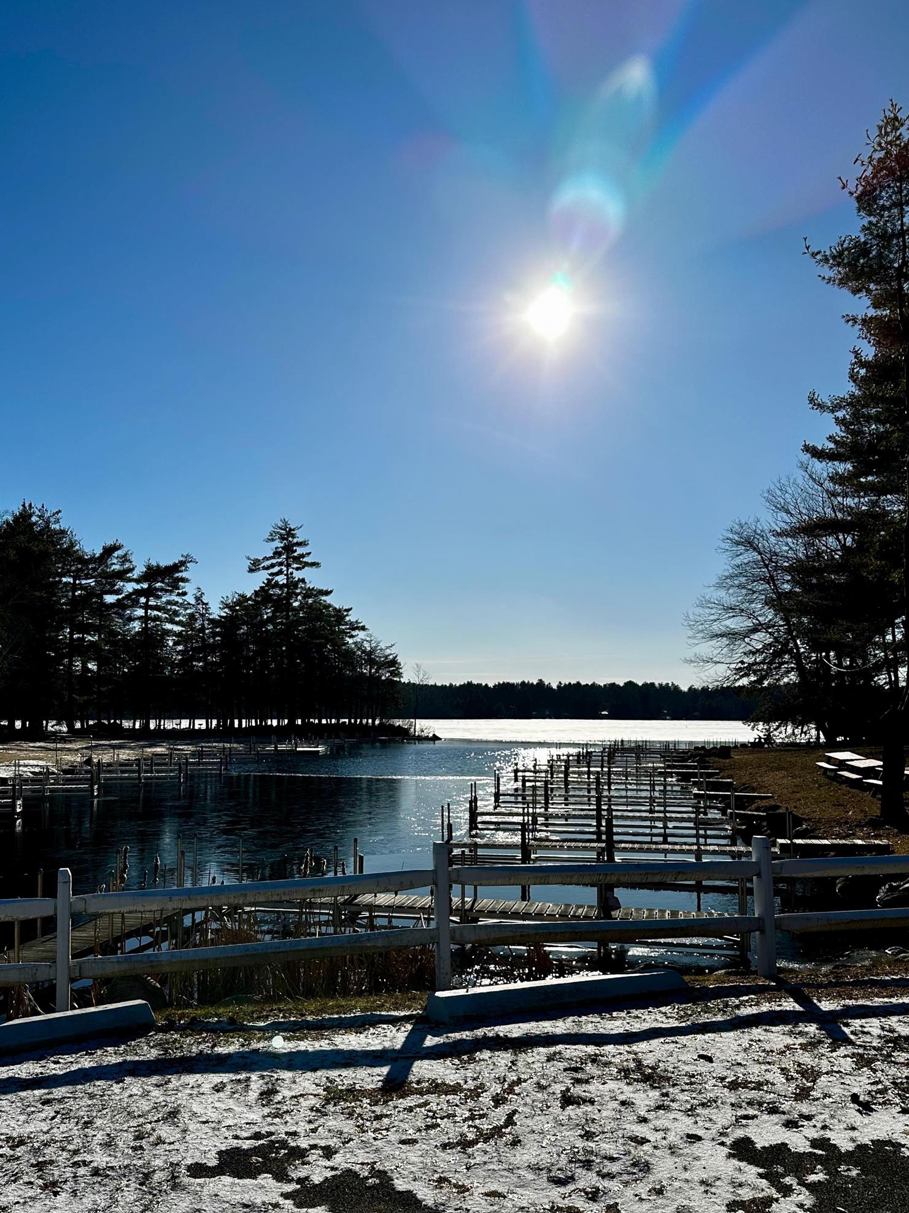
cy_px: 682
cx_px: 408
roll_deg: -3.5
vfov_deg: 63.2
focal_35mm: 28
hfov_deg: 49.7
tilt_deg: +3.2
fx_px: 980
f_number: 1.78
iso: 80
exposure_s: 1/13699
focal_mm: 6.86
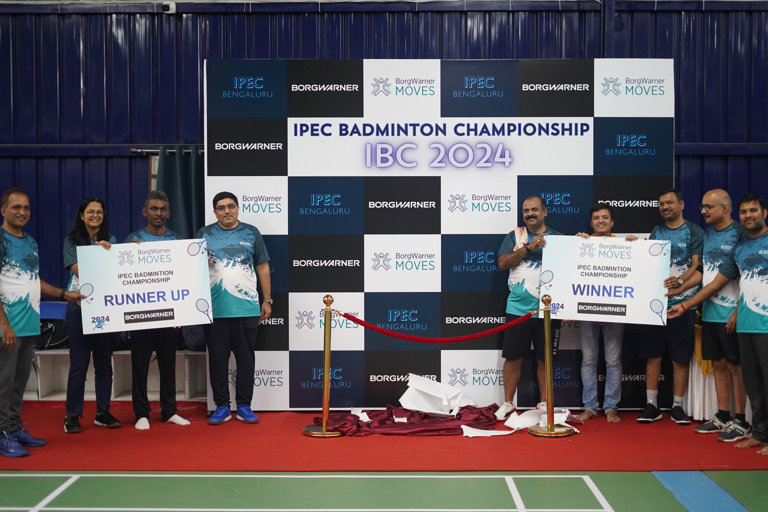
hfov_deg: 39.6
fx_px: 1067
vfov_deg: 27.0
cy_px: 256
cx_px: 384
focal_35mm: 50
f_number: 1.8
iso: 3200
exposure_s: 1/1000
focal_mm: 50
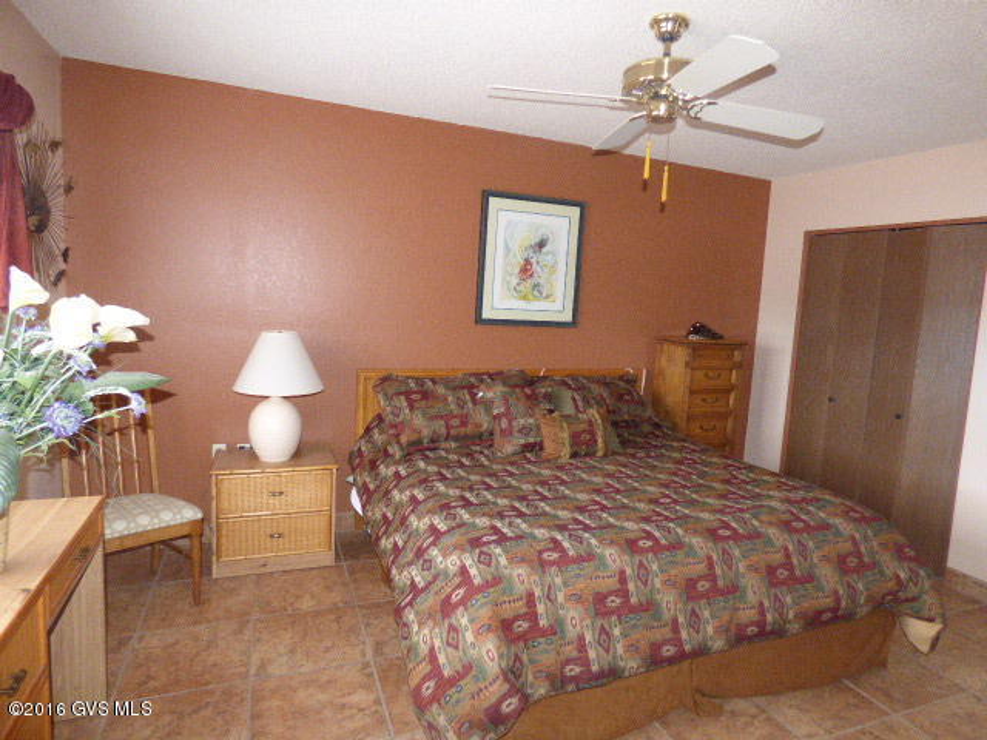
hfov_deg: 81.7
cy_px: 370
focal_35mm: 20
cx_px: 494
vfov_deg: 66.0
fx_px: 570
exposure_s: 1/60
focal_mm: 3.58
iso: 800
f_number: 2.8
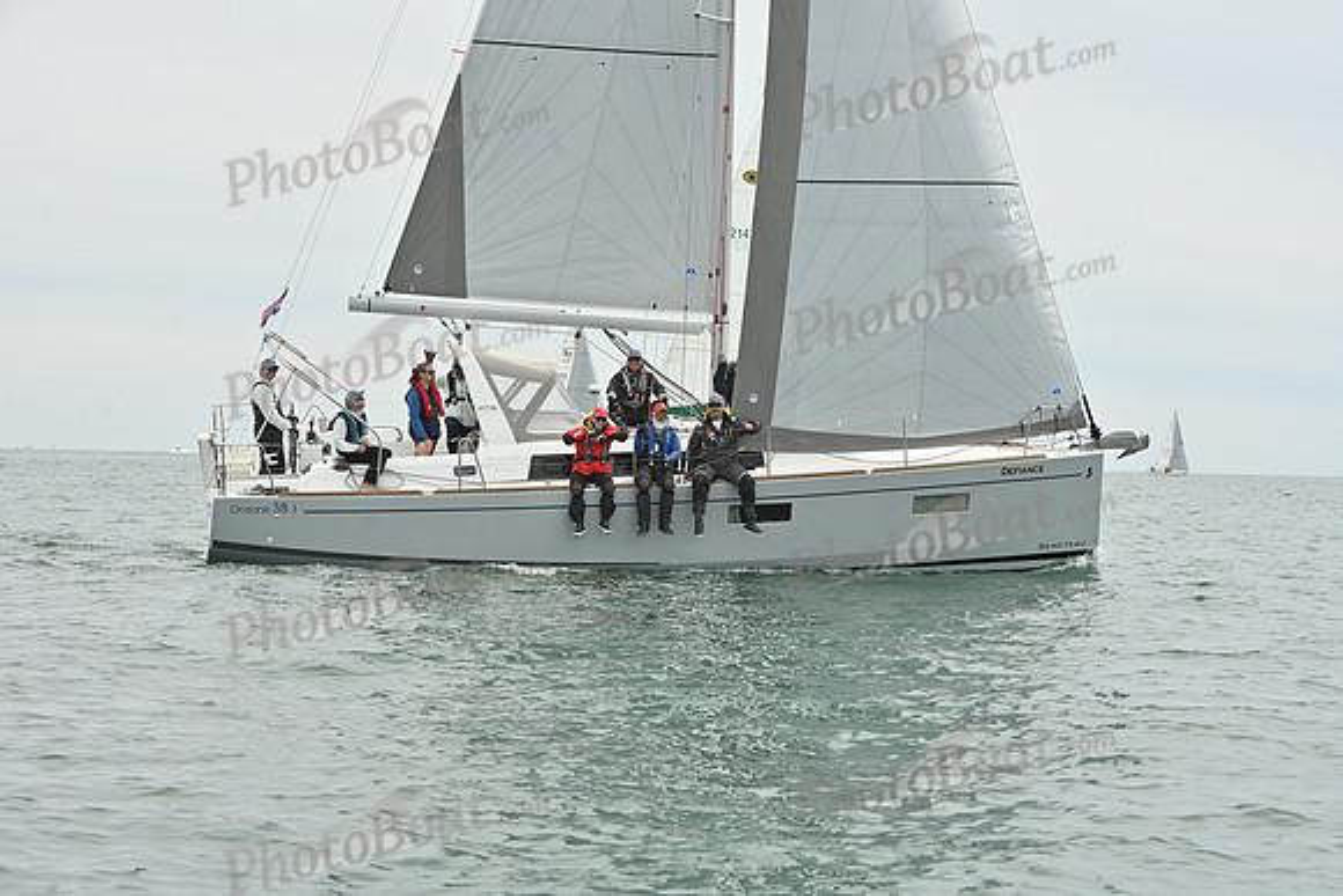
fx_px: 3209
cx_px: 672
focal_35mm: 86
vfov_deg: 15.9
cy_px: 448
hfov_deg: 23.6
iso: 320
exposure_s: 1/800
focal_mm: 86
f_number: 10
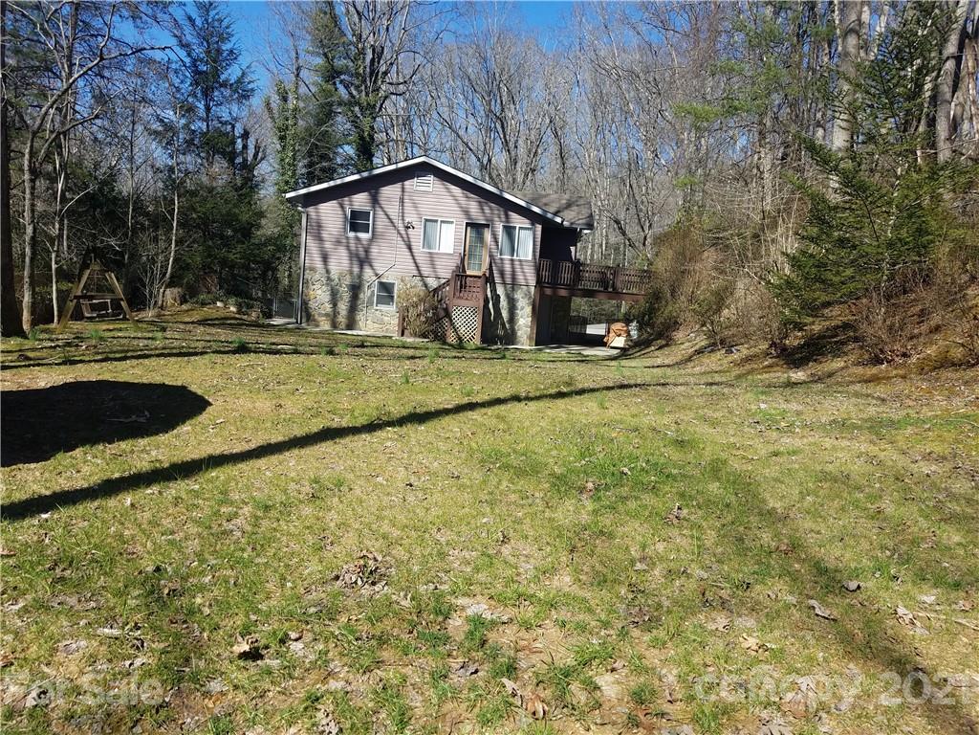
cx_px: 490
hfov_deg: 67.3
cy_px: 368
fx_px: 735
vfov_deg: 53.1
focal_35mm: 26
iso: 50
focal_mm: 4.2
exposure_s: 1/1664
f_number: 1.7
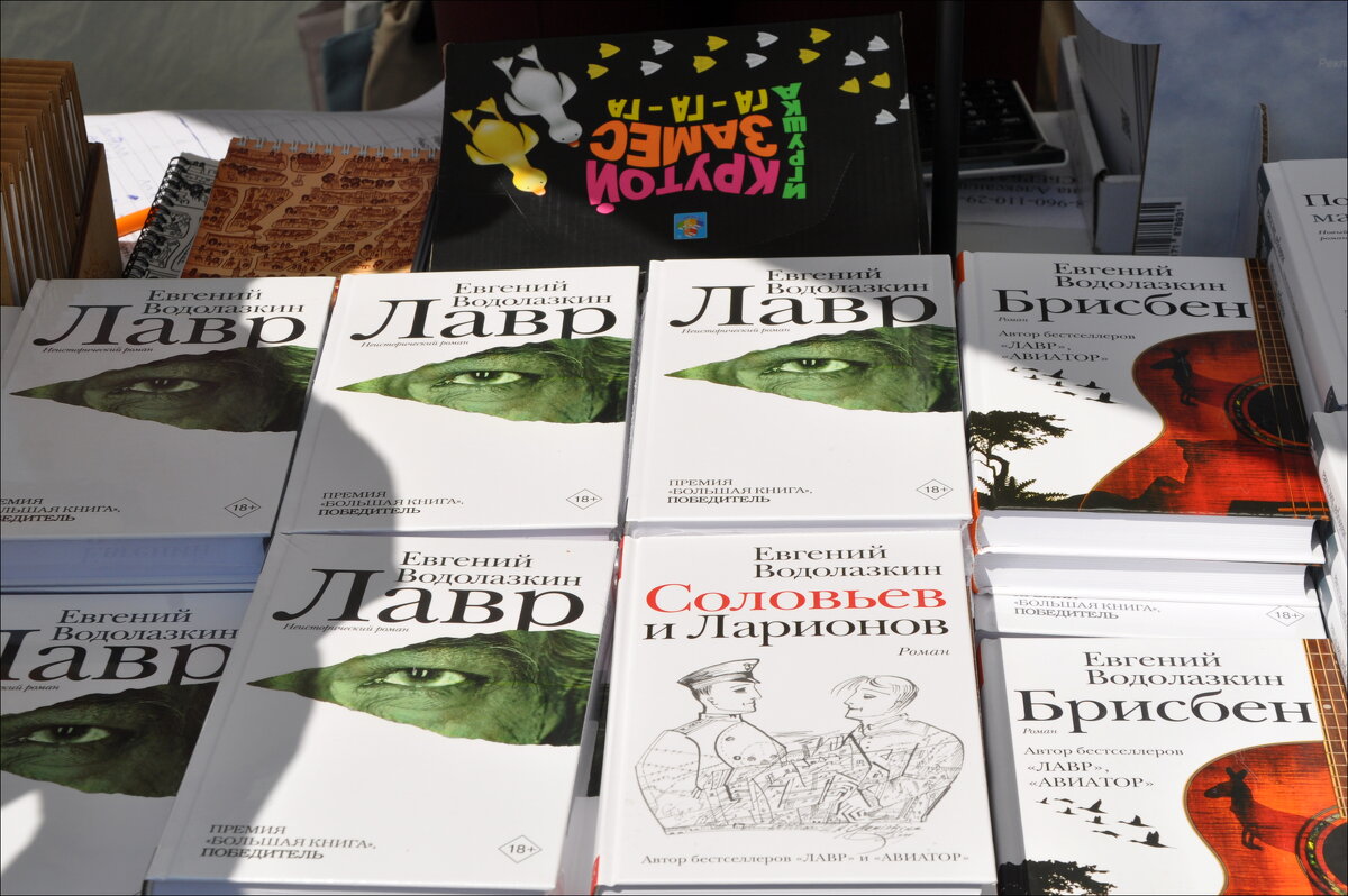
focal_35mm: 75
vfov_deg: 18.2
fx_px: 2806
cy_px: 448
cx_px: 674
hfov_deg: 27.0
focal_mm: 50
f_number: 11
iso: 200
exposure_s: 1/500
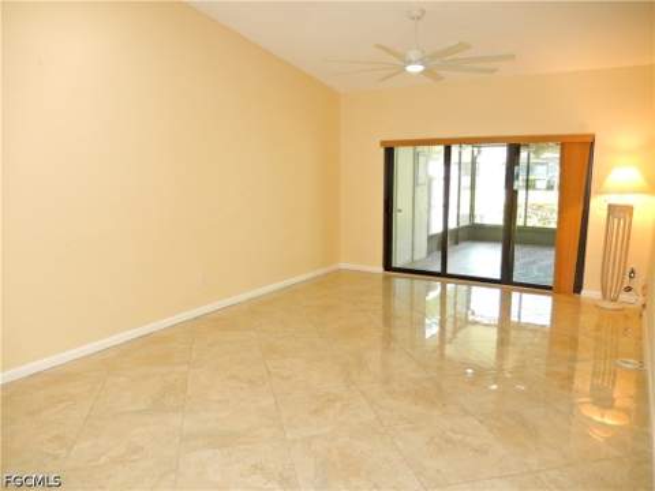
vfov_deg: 54.9
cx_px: 328
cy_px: 246
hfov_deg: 69.4
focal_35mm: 25
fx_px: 473
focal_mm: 4.5
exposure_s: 1/30
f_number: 3.4
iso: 360
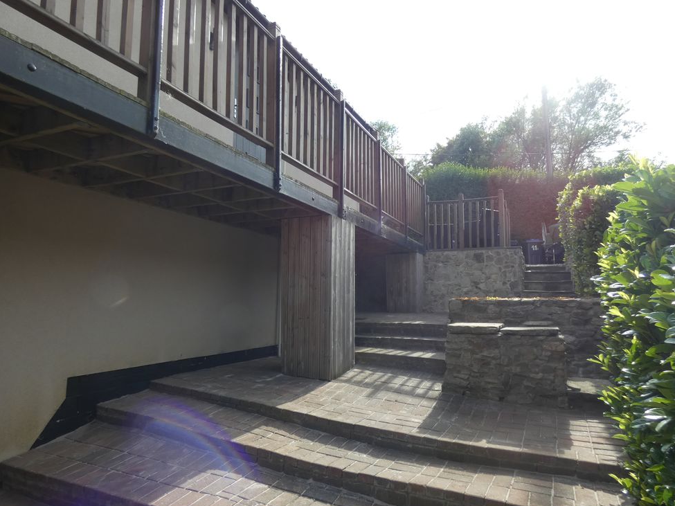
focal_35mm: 21
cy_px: 261
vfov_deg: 63.4
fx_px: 409
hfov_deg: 78.9
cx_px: 354
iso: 80
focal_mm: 3.6
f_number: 2.8
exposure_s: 1/800
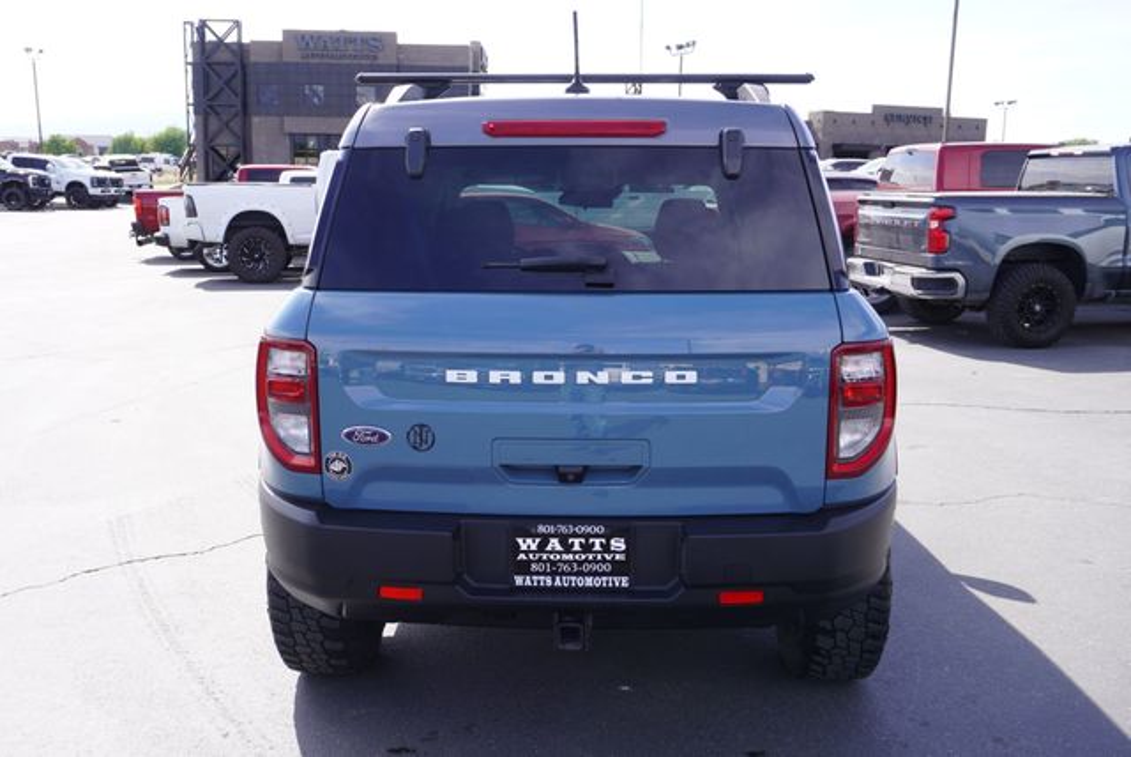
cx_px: 566
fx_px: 1038
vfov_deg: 40.0
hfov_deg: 57.2
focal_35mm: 33
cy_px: 378
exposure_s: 1/100
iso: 100
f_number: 7.1
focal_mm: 22
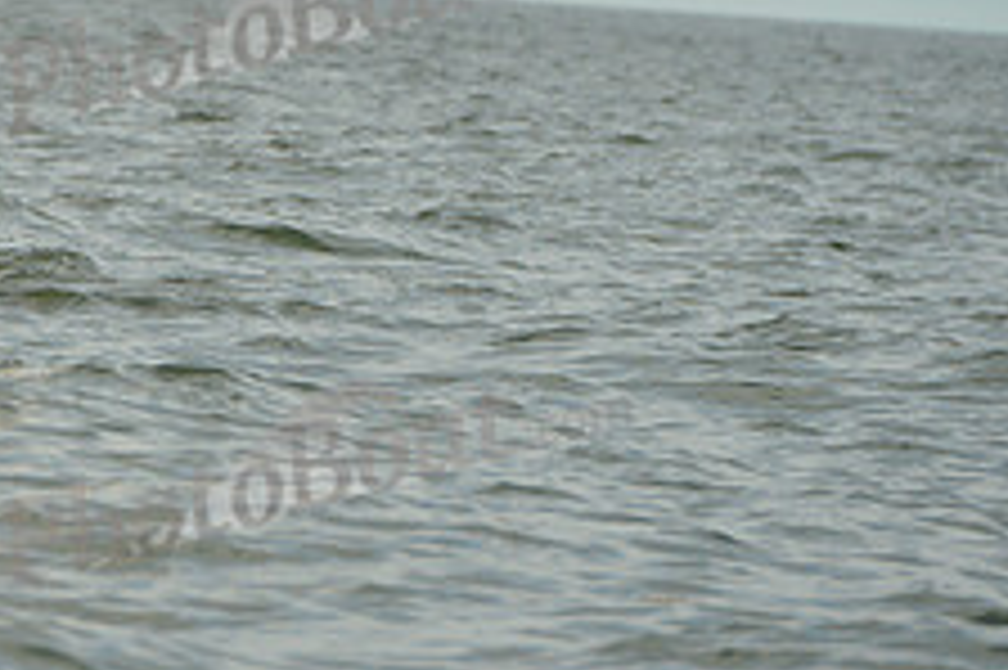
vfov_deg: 2.6
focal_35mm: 519
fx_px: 14521
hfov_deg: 4.0
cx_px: -230
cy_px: -155
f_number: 8
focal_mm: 200
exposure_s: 1/1000
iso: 200
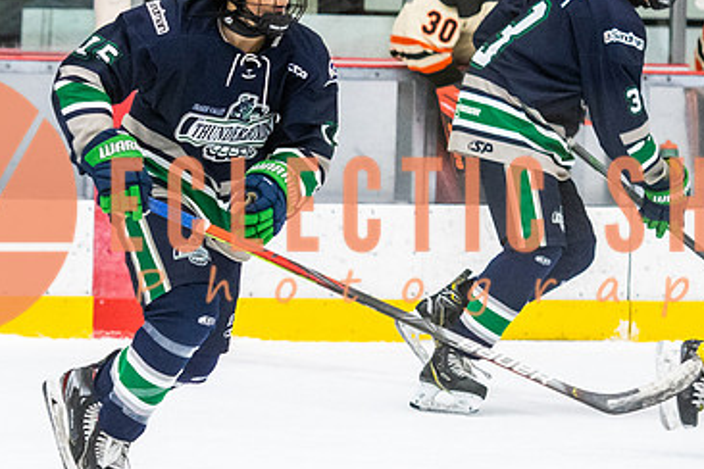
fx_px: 7958
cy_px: 161
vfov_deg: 3.4
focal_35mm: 407
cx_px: 237
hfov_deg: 5.1
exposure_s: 1/640
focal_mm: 112
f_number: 2.8
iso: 1800
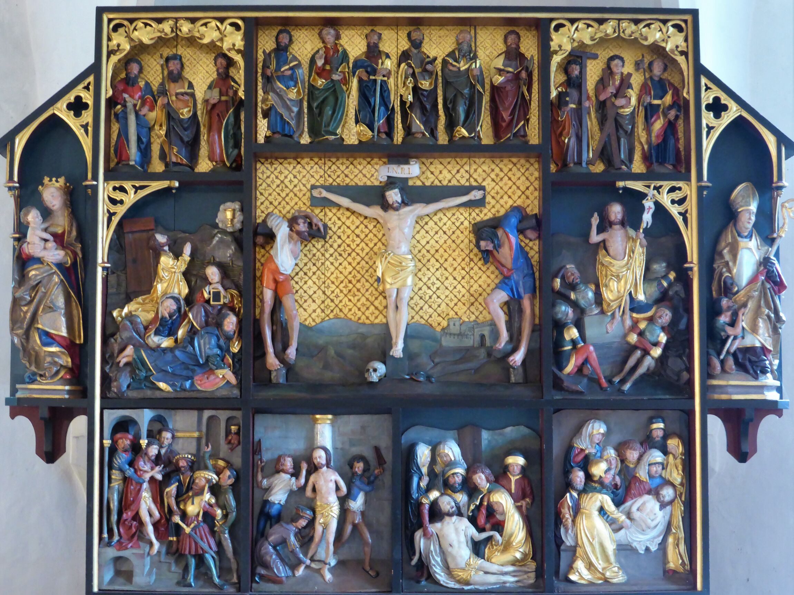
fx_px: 1583
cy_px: 298
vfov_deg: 21.3
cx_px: 397
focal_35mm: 69
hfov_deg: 28.2
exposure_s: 1/4
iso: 400
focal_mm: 11.7
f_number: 4.9
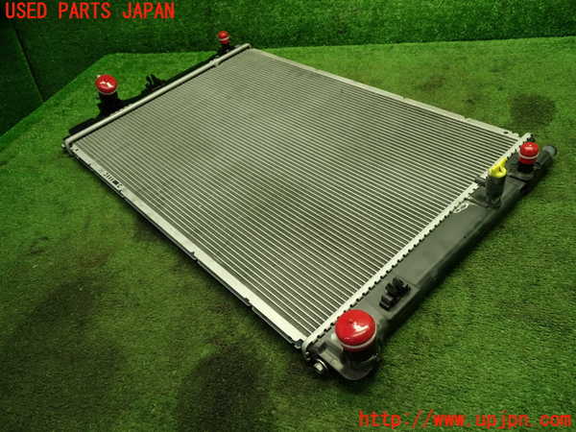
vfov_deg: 49.7
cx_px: 288
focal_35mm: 28
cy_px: 216
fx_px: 466
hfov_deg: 63.4
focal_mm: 5.05
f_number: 2.2
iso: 200
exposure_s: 1/40
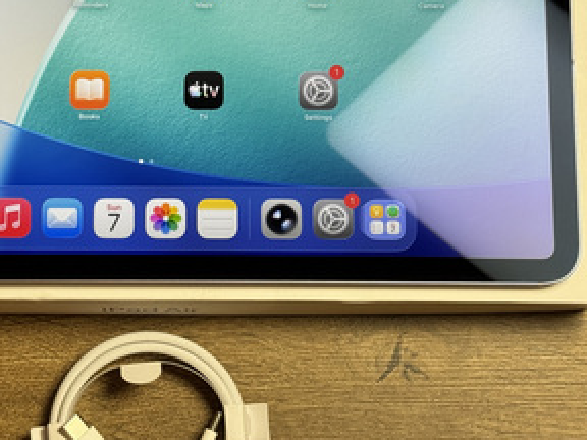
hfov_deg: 19.5
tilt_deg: -79.7
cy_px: 90
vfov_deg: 14.7
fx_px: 1696
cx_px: 171
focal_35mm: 100
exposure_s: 1/100
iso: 80
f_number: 1.78
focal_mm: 6.76
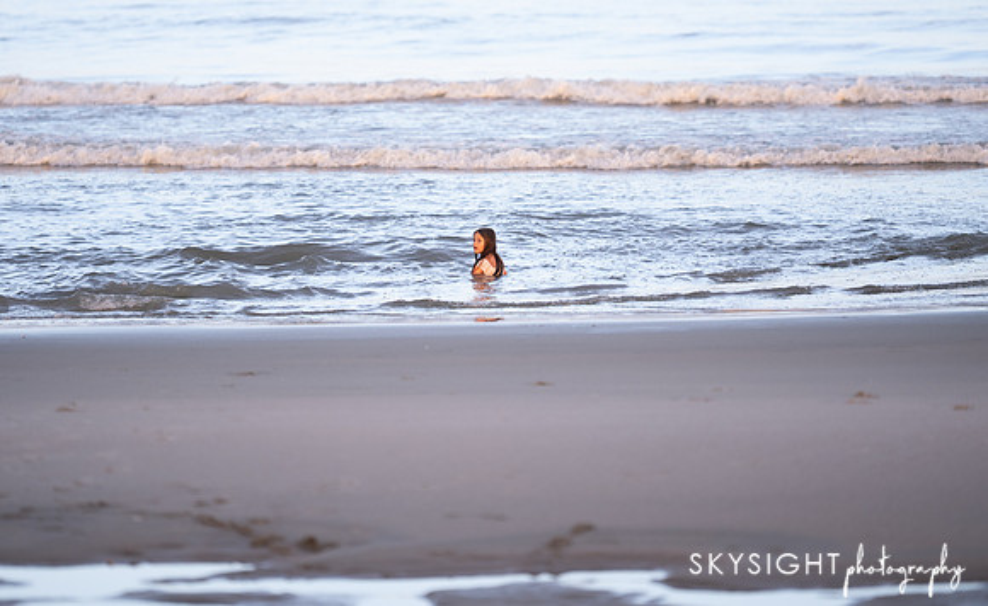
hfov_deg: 8.8
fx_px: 6417
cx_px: 452
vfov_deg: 5.4
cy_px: 222
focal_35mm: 240
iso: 640
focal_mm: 200
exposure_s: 1/200
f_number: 2.8
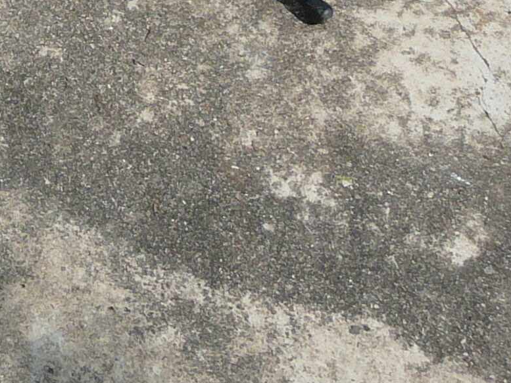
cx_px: -170
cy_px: -148
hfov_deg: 14.0
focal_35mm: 135
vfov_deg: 10.7
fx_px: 1993
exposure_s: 1/400
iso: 80
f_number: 5
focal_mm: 6.1
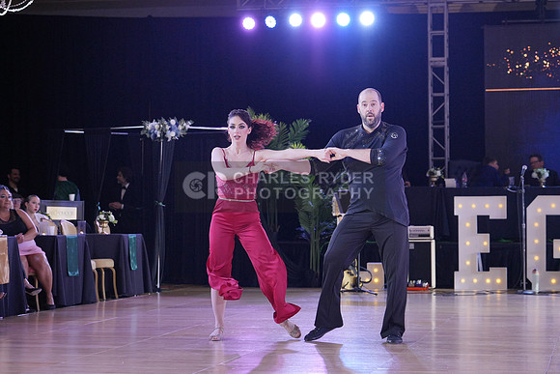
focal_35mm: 88
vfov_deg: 15.5
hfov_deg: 23.1
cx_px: 280
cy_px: 187
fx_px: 1369
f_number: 4
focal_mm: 88
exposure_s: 1/500
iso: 2500
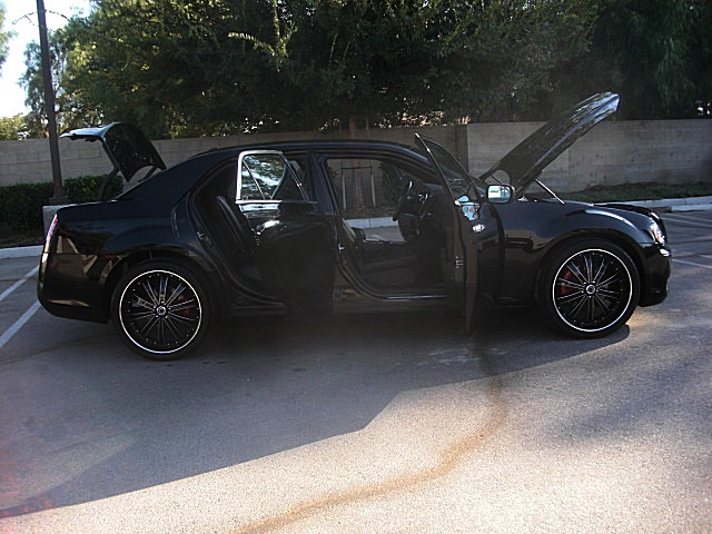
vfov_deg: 39.7
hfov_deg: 51.4
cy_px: 267
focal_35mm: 36
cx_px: 356
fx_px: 740
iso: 50
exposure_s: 1/160
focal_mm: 6.3
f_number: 2.8
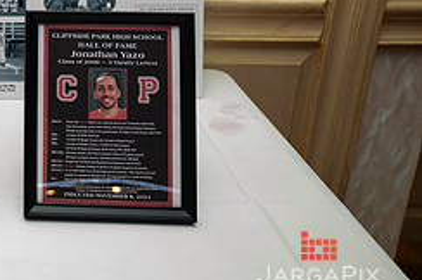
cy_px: -12
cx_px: -78
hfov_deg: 28.1
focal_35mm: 63
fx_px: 738
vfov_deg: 20.7
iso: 1600
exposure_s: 1/200
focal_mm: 26.5
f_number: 3.2
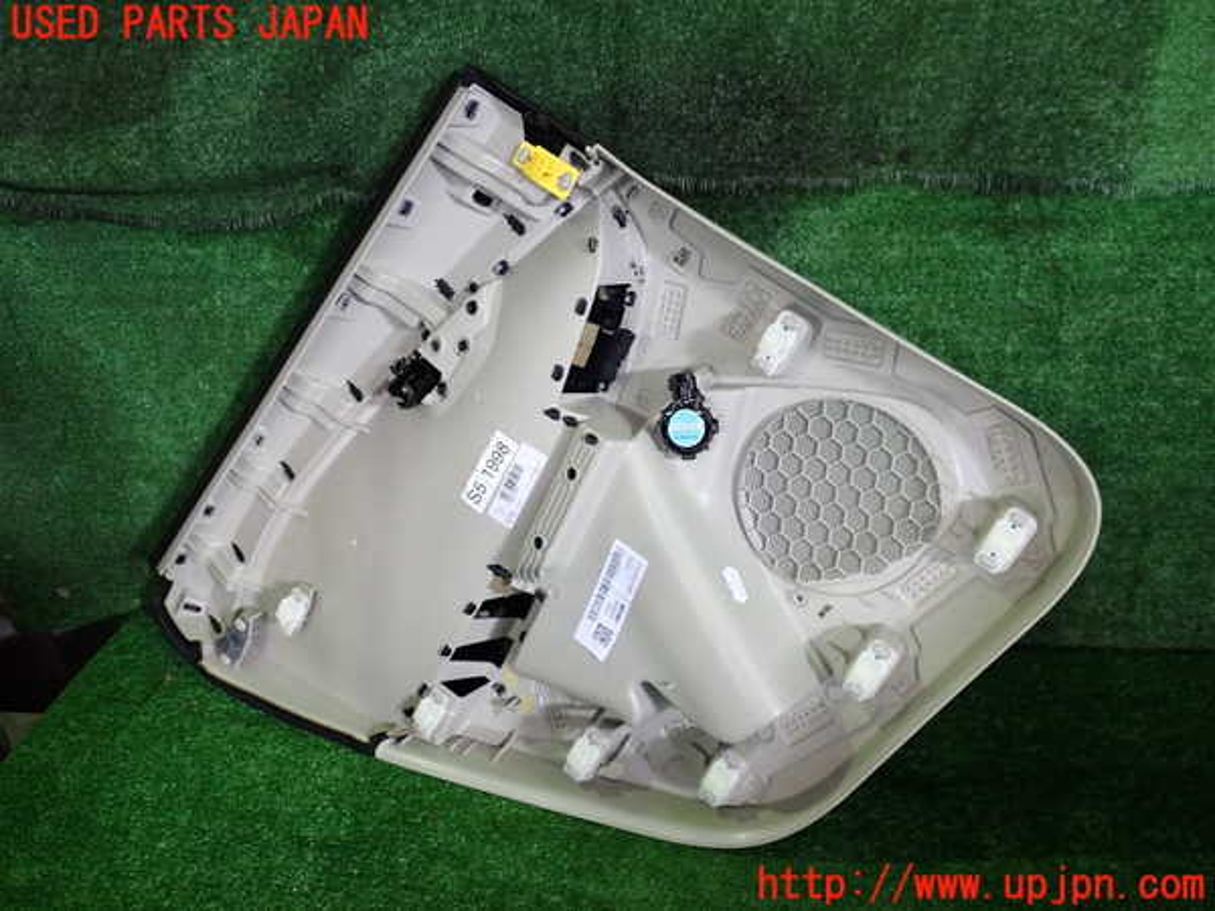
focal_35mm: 30
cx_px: 608
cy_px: 456
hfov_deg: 60.0
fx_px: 1053
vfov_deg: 46.8
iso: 200
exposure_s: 1/40
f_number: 2.3
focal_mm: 5.4
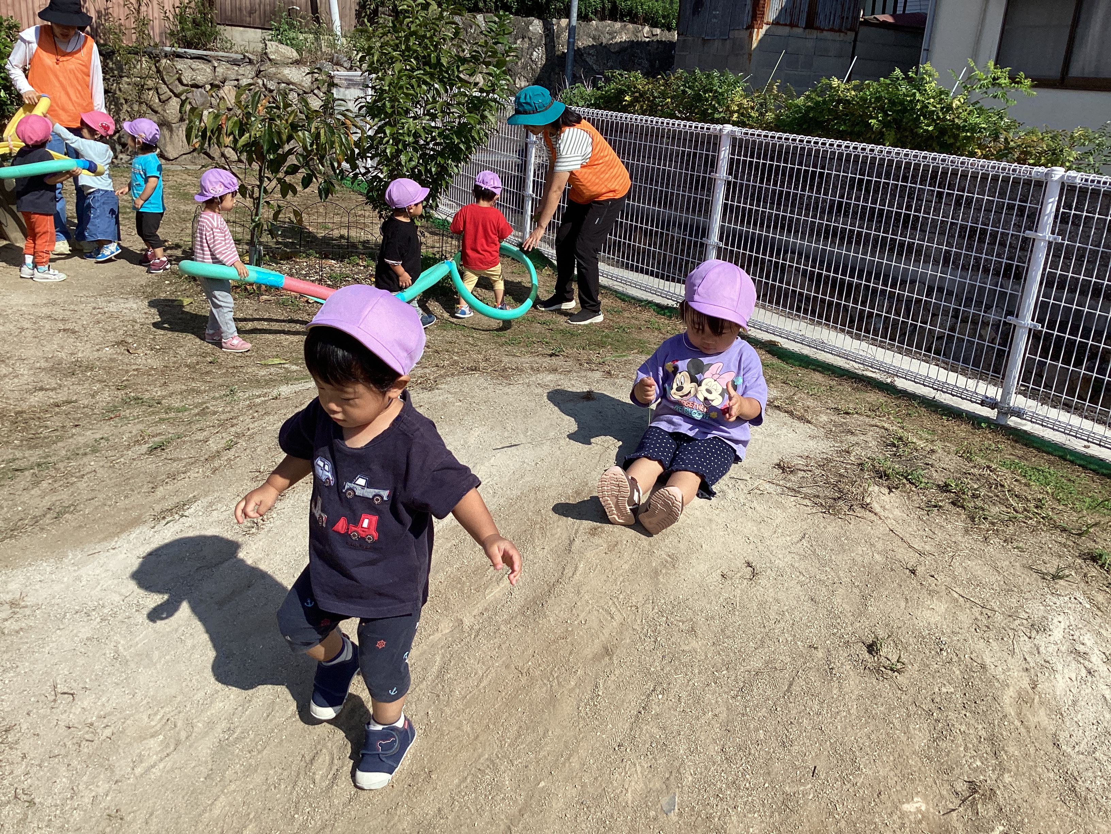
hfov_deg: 58.4
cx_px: 556
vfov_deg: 45.4
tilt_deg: -19.9
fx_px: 995
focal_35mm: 31
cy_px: 417
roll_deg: -4.7
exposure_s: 1/1812
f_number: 2.4
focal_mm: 3.3
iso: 25
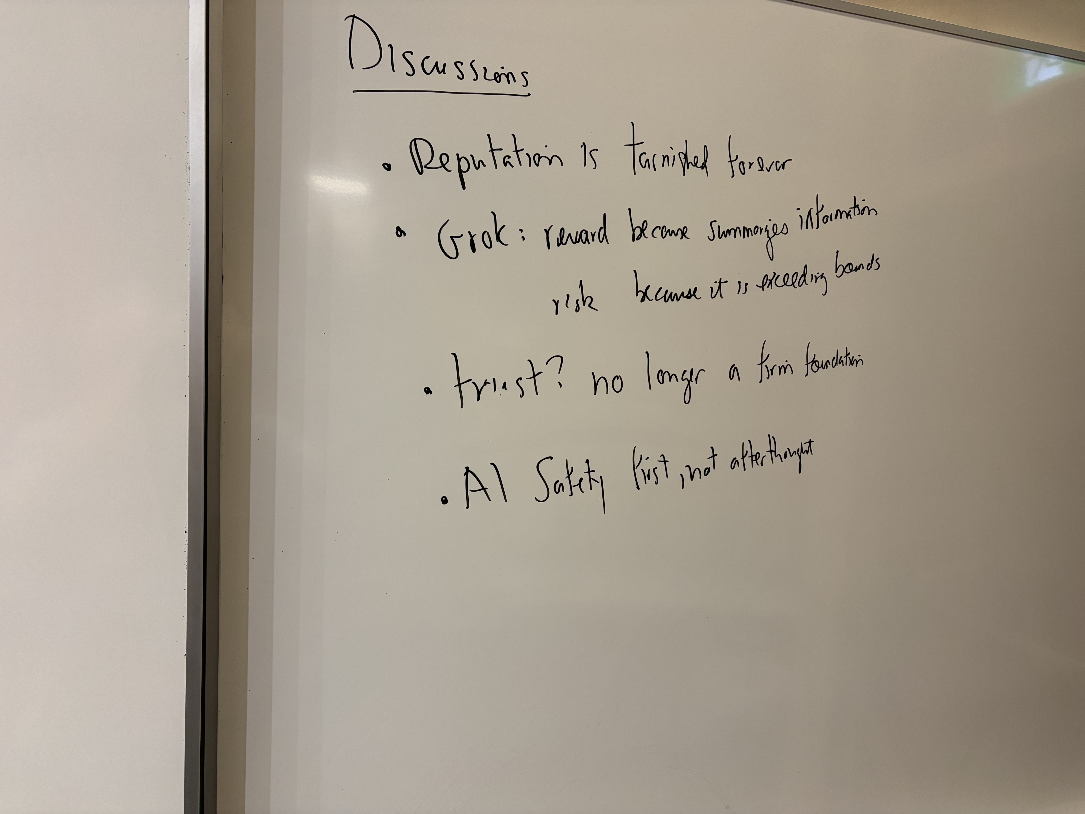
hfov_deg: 67.3
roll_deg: -2.6
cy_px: 407
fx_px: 815
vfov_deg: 53.1
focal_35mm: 26
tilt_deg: -4.1
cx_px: 542
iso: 125
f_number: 1.6
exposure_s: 1/60
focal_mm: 5.96
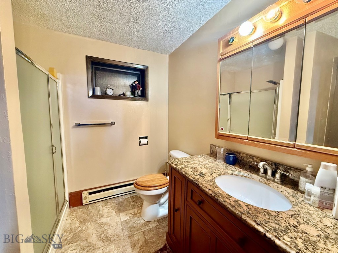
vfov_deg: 85.7
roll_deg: -1.1
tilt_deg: -5.2
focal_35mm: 14
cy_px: 126
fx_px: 137
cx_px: 169
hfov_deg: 102.1
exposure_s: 1/60
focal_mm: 2.22
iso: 640
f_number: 2.2
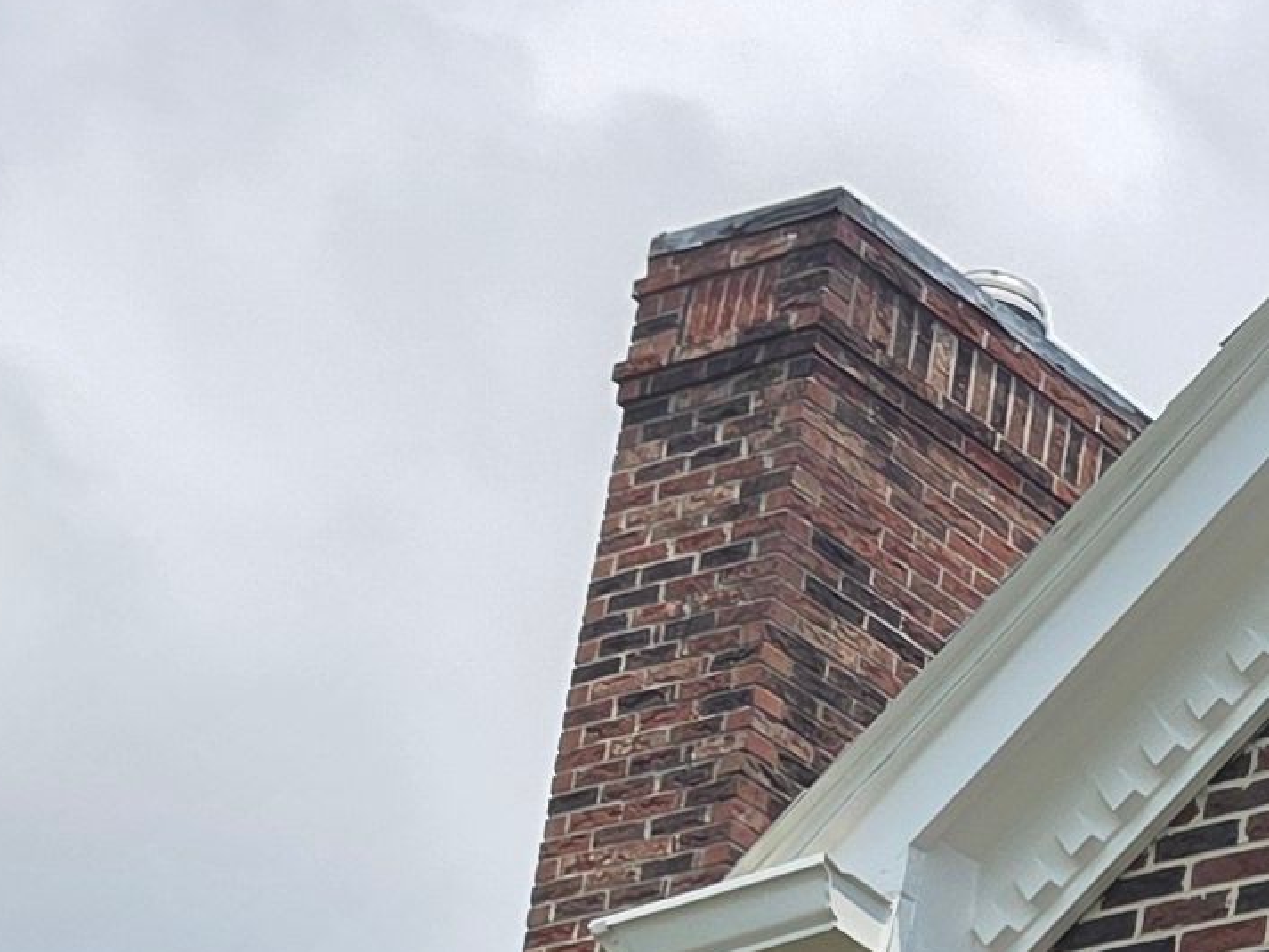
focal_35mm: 129
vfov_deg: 9.9
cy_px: 2363
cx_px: 2992
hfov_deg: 12.3
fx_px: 4730
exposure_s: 1/5153
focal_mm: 6.3
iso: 80
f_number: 1.7
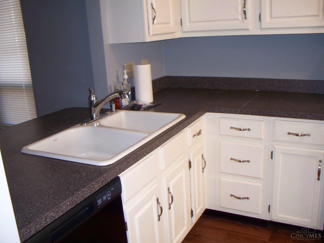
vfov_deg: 40.7
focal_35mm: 35
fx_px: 328
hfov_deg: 52.6
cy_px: 122
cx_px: 162
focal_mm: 7.54
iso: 200
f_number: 2.8
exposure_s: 1/30
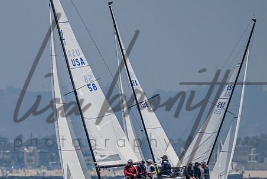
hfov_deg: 1.9
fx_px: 8052
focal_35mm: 1085
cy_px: 107
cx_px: 55
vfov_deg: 1.3
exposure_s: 1/3200
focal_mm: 400
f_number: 6.3
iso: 400
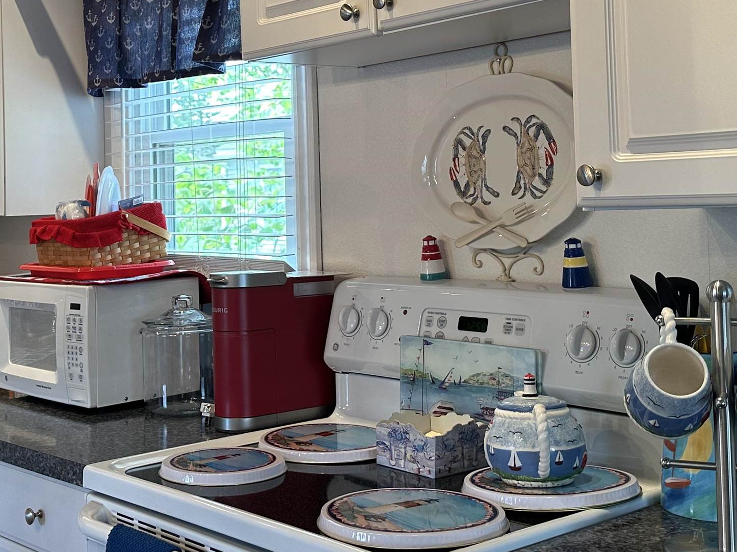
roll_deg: +1.0
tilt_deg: +3.4
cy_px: 149
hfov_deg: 37.4
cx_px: 294
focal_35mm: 51
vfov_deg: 28.2
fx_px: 1086
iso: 125
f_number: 1.78
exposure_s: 1/120
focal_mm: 6.86
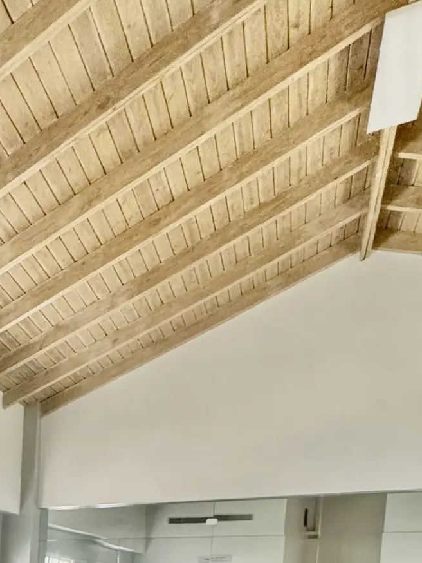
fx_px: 666
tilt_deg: -5.6
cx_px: -149
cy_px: 652
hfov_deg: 28.0
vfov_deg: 36.8
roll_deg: -1.8
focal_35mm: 41
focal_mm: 2.22
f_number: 2.2
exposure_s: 1/69
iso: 320
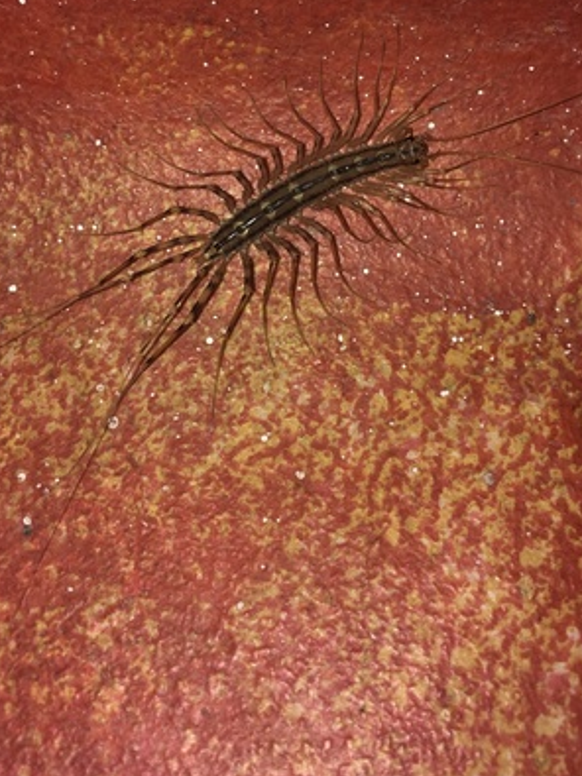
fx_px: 1054
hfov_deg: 30.9
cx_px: 287
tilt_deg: -57.4
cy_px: 193
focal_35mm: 47
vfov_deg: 39.3
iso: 25
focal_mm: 4.15
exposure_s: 1/329
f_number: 2.2
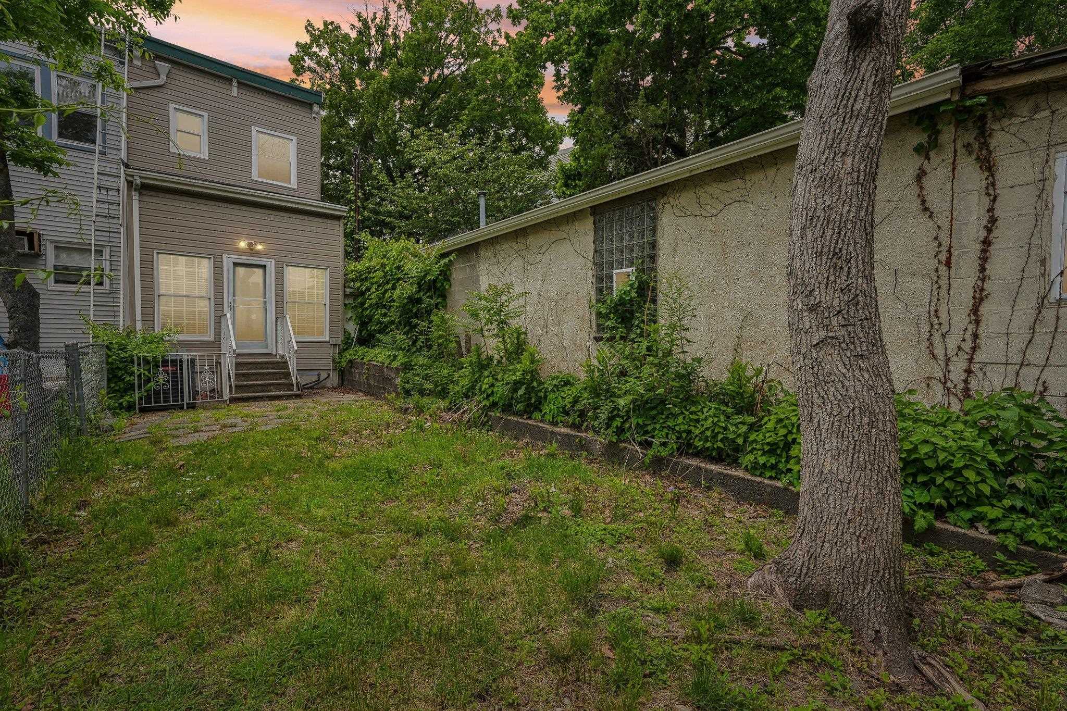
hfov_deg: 96.7
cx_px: 534
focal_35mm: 16
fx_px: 474
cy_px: 356
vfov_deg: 73.7
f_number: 8
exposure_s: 1/100
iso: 100
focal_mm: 16
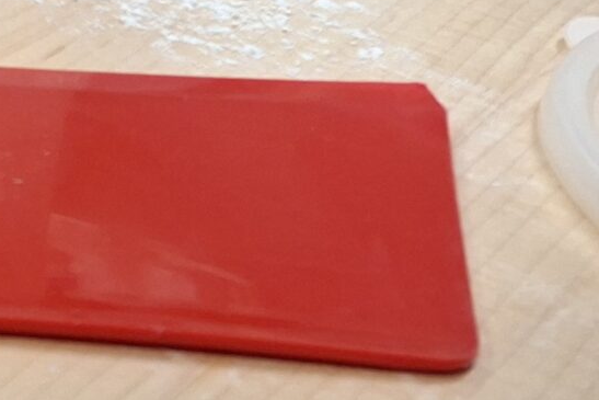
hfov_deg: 14.7
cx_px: -627
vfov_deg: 10.3
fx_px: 1864
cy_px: -606
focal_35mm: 112
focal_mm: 5.54
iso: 200
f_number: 1.8
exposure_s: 1/60
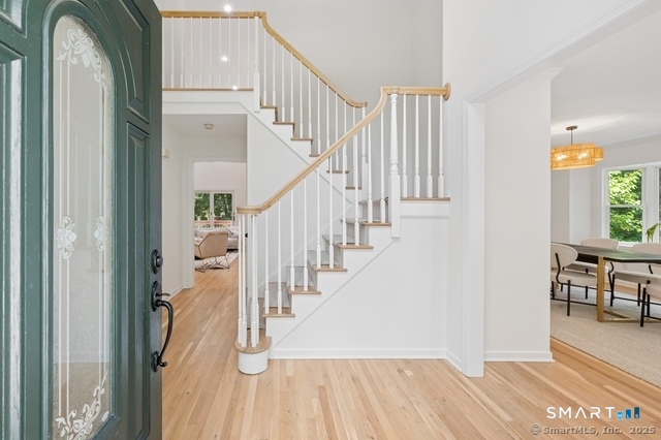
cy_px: 220
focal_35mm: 14
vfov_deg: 81.1
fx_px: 257
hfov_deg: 104.3
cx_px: 330
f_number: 11
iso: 200
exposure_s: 1/13
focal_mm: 14
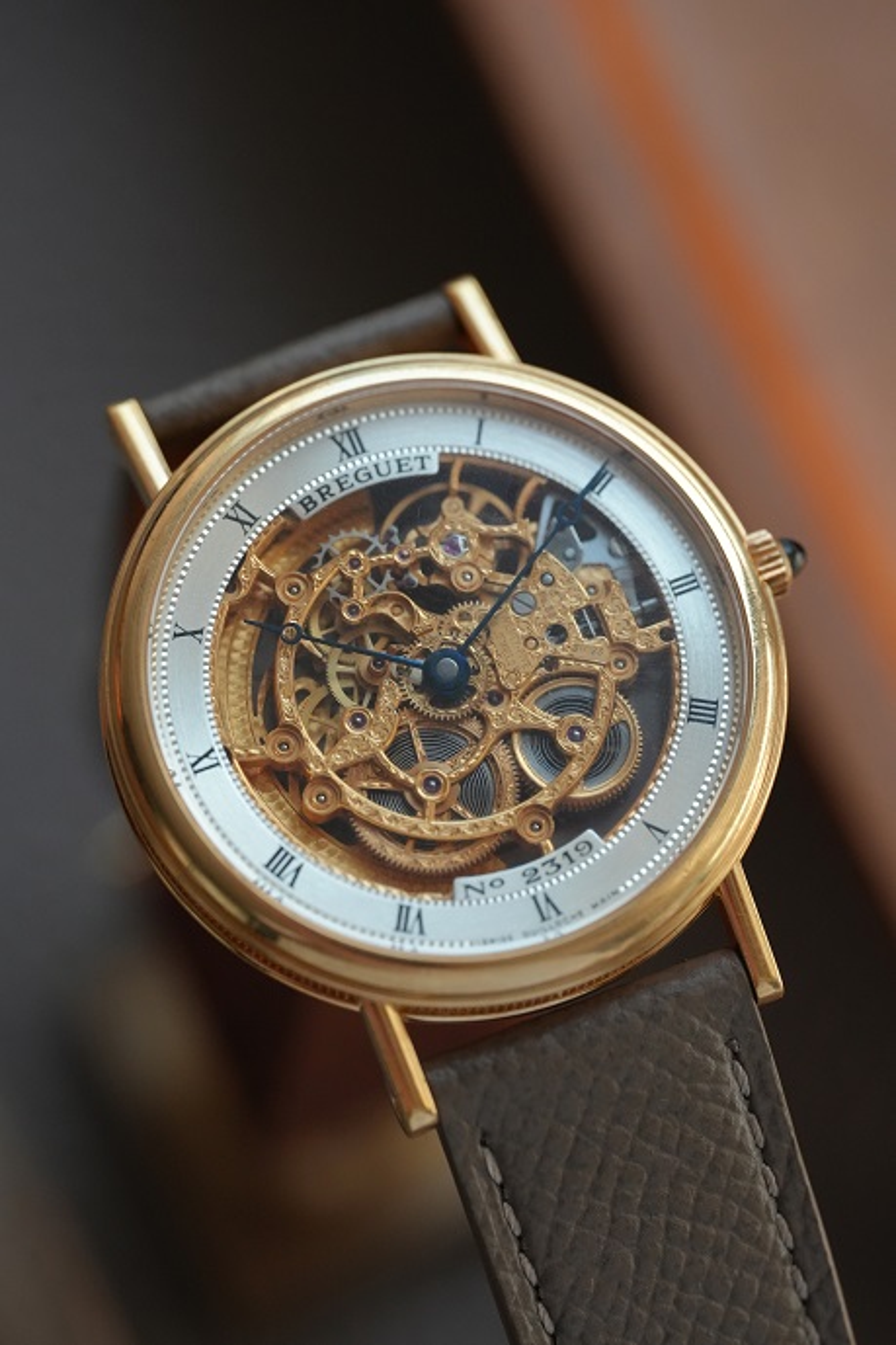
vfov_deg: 19.5
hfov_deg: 13.0
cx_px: 448
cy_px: 672
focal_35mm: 105
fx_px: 3922
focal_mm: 105
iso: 4000
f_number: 5
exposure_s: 1/250
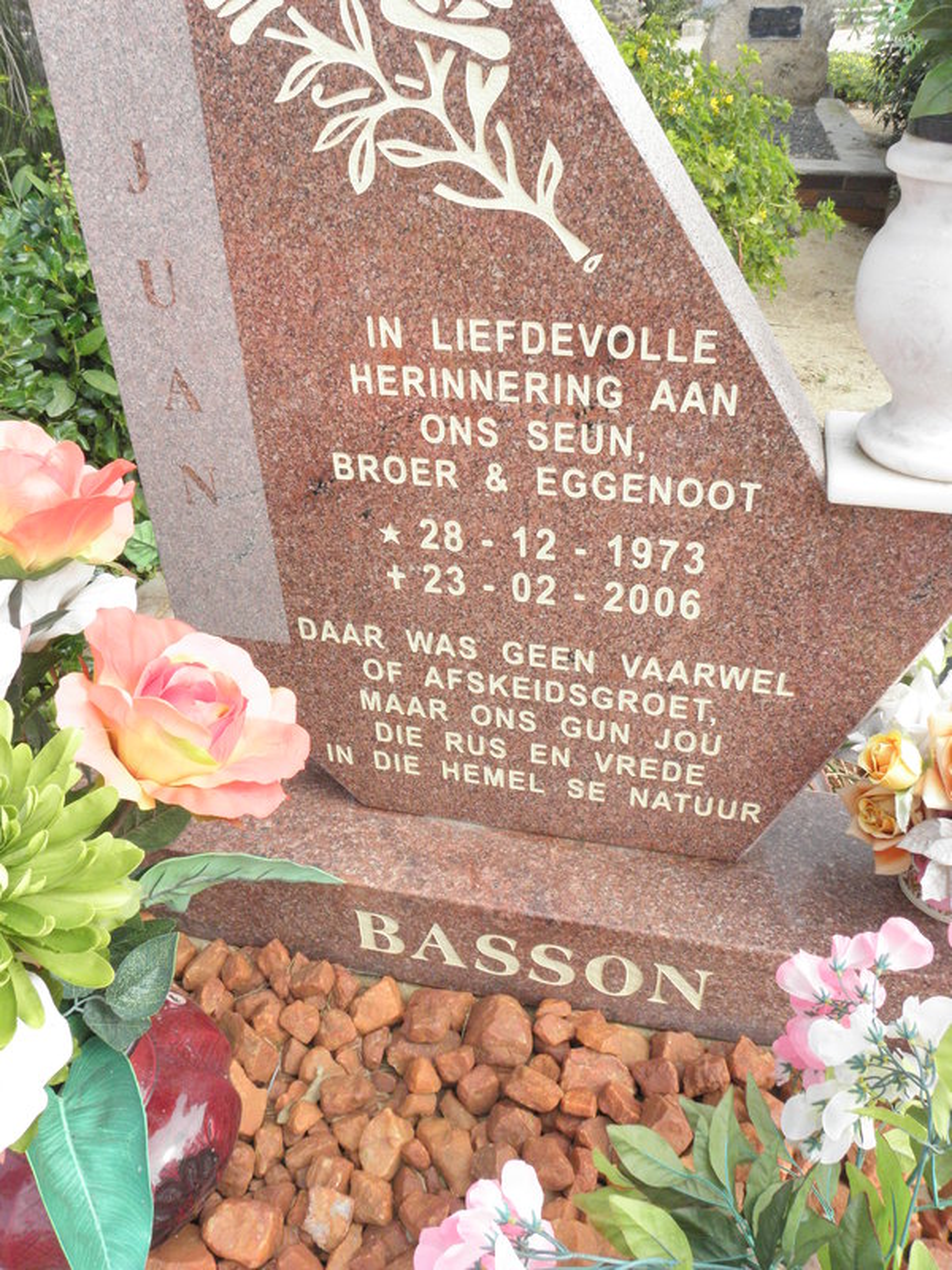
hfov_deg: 51.4
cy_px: 635
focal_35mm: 27
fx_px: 990
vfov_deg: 65.3
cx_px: 476
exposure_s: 1/320
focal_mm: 4.83
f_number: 5.6
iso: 200
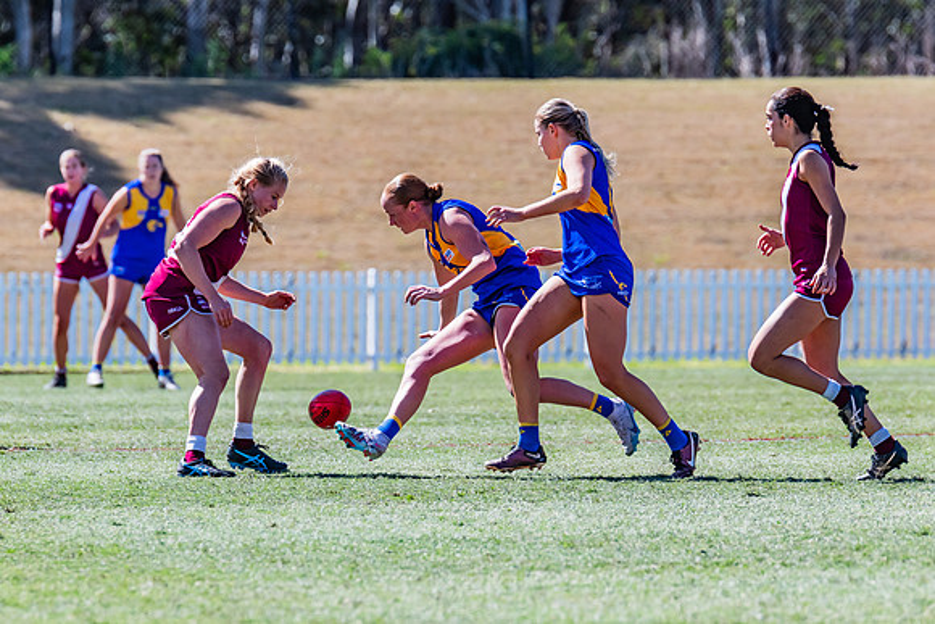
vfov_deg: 2.7
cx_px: 381
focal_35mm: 513
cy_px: 286
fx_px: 13333
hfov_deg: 4.0
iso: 800
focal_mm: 420
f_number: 8
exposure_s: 1/1600
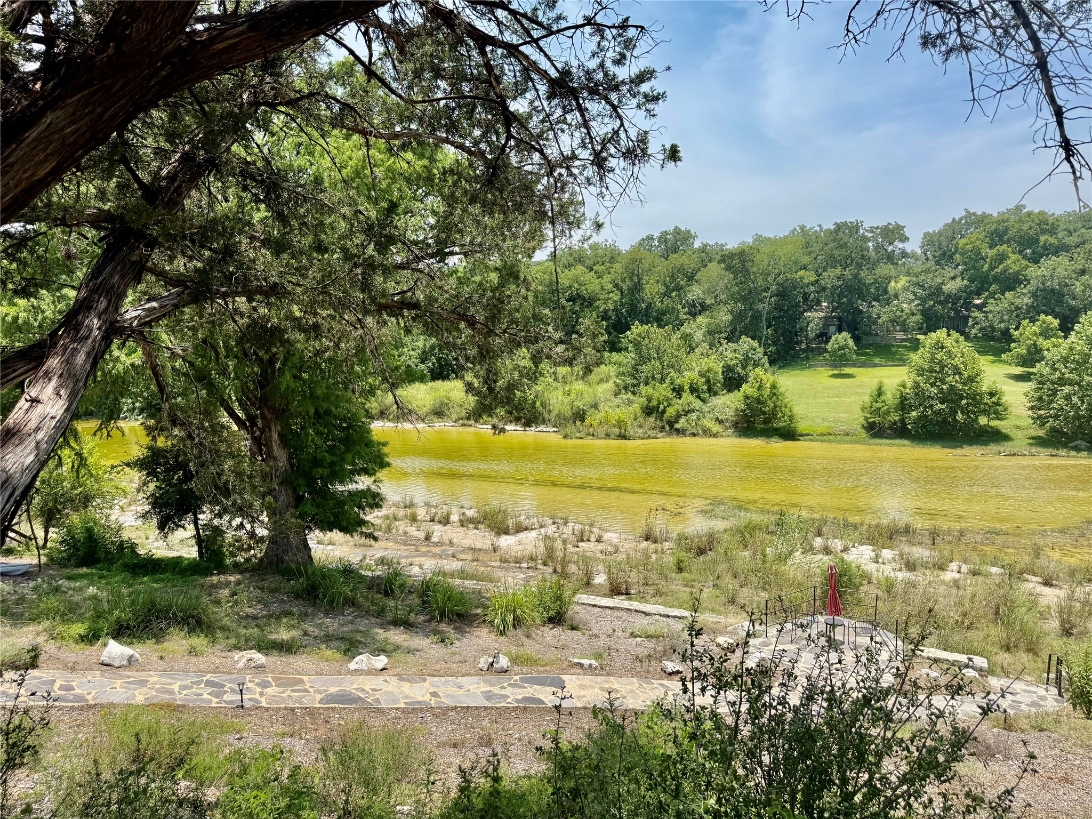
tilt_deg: -6.3
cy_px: 410
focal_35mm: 24
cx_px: 546
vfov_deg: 56.8
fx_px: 757
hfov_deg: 71.6
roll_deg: +0.7
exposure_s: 1/3279
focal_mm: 6.76
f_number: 1.78
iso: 80
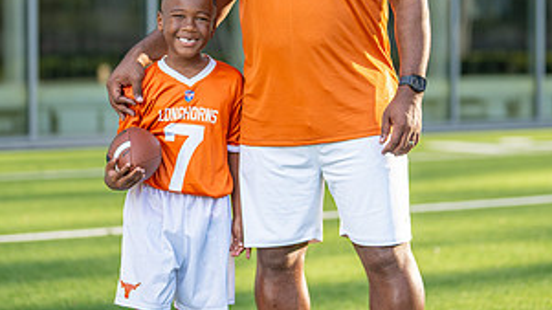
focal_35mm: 123
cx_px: 283
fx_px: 1800
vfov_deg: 9.8
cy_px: 109
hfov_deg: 17.4
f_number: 1.2
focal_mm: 50
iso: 100
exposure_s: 1/1600
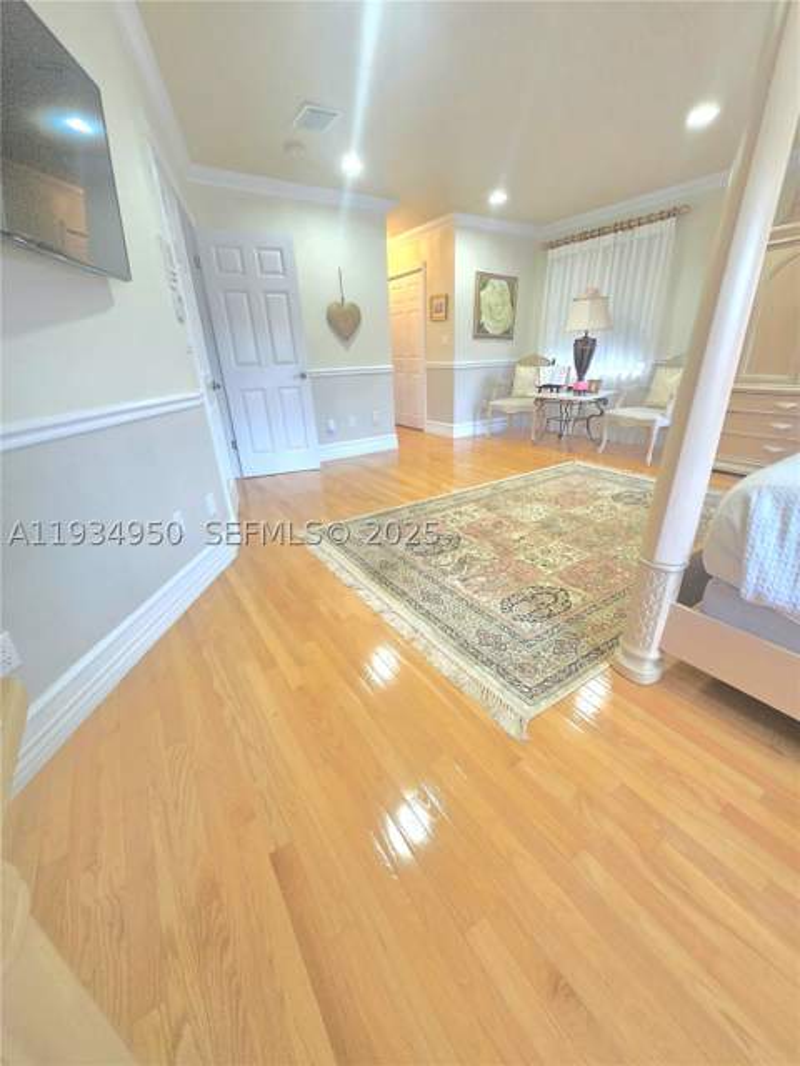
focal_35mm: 13
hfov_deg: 89.9
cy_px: 533
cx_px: 400
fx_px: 401
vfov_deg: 106.2
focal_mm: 1.7
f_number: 2.2
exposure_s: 1/60.2
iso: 640
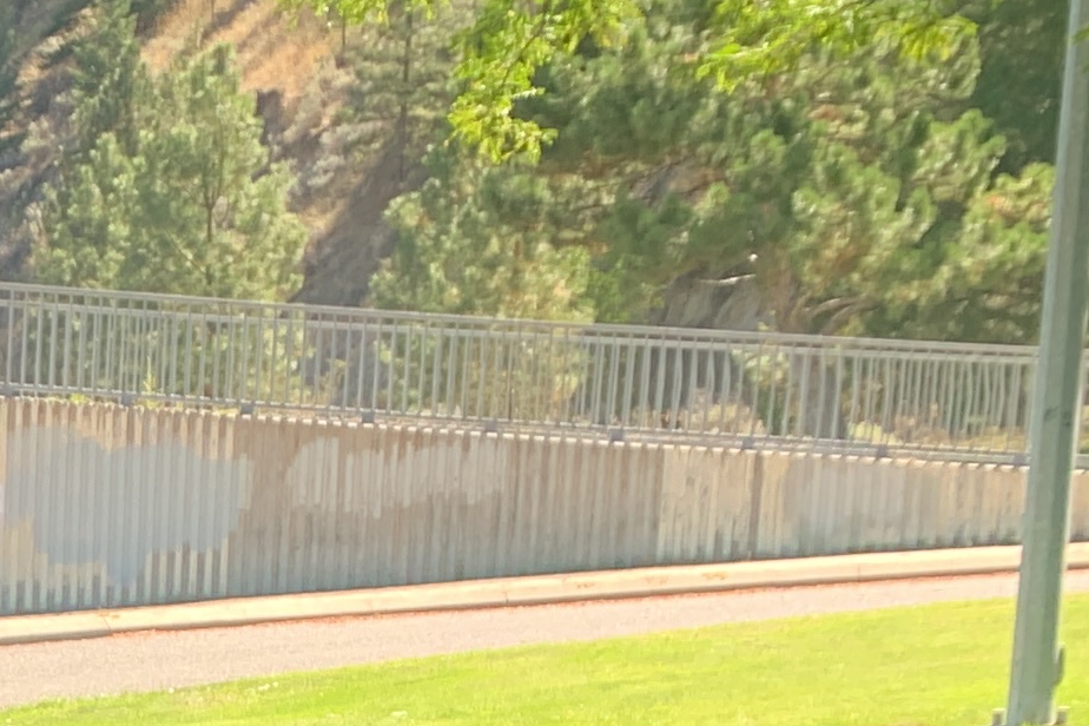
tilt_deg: -14.4
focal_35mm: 118
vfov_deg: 10.4
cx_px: -988
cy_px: 1572
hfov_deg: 14.7
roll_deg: +1.1
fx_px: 3569
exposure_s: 1/149
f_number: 1.8
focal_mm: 4.25
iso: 25
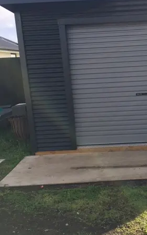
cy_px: 123
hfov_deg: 28.3
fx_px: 282
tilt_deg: -11.3
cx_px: 126
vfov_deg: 45.3
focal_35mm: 44
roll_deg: +3.3
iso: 25
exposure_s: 1/418
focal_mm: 4.15
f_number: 2.2
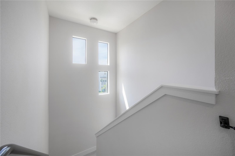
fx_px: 91
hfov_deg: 104.3
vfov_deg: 81.1
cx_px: 118
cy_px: 78
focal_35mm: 14
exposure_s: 1/160
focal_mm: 14
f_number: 10
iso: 320
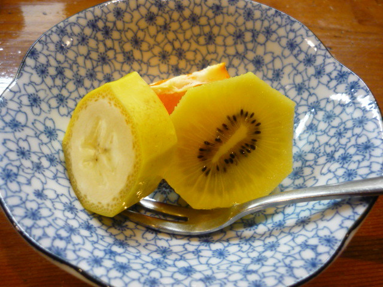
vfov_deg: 42.9
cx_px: 192
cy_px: 144
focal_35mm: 33
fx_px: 365
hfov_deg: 55.4
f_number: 2.8
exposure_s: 1/30
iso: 400
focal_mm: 5.5
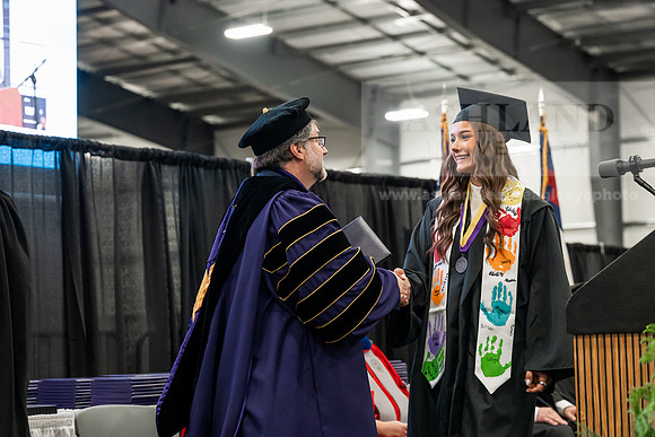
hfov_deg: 23.6
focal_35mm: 86
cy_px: 218
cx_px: 328
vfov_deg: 15.9
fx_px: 1565
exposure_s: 1/200
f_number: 4.5
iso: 4000
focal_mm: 86
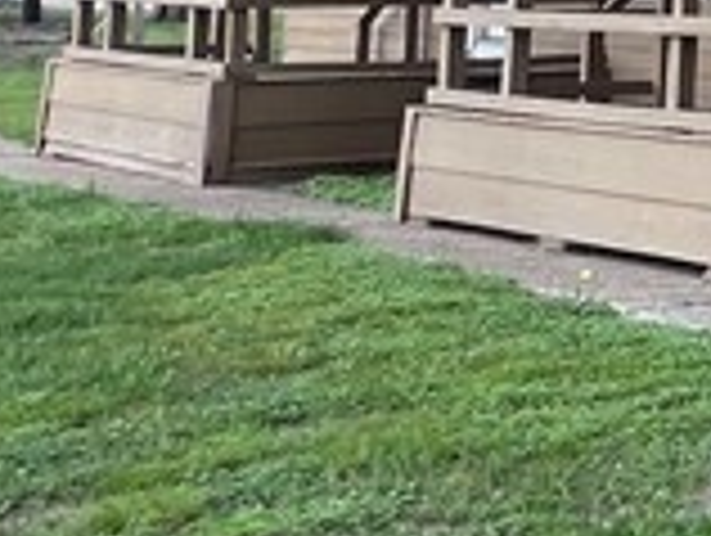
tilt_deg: +2.3
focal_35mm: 84
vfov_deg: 16.9
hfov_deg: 12.3
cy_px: -90
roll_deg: -1.2
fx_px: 1728
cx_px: 2016
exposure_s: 1/525
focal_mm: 1.57
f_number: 1.8
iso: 32
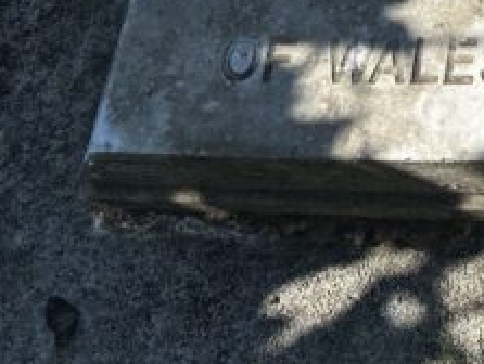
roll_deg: -3.7
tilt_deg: -34.6
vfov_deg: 11.5
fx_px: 1541
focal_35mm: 110
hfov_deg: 16.4
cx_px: 714
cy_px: -462
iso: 80
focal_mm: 6.86
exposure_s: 1/4762
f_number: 1.78
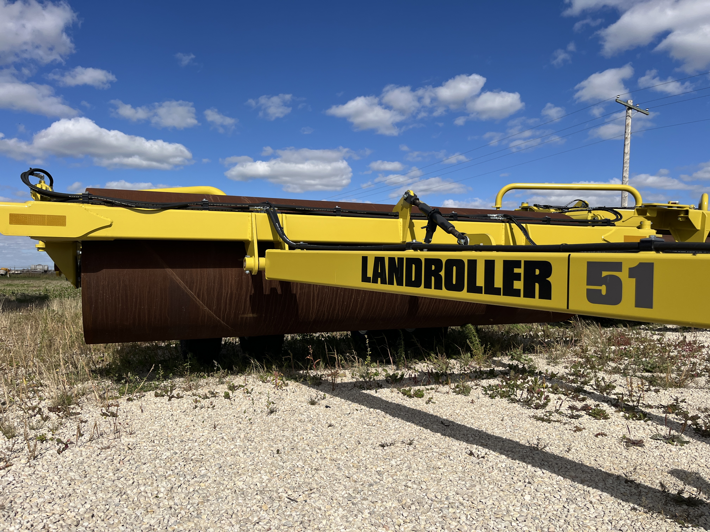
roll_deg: +0.0
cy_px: 266
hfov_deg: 67.3
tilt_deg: +0.6
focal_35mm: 26
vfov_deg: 53.1
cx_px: 355
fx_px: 533
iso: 50
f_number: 1.6
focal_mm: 5.1
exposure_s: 1/5848
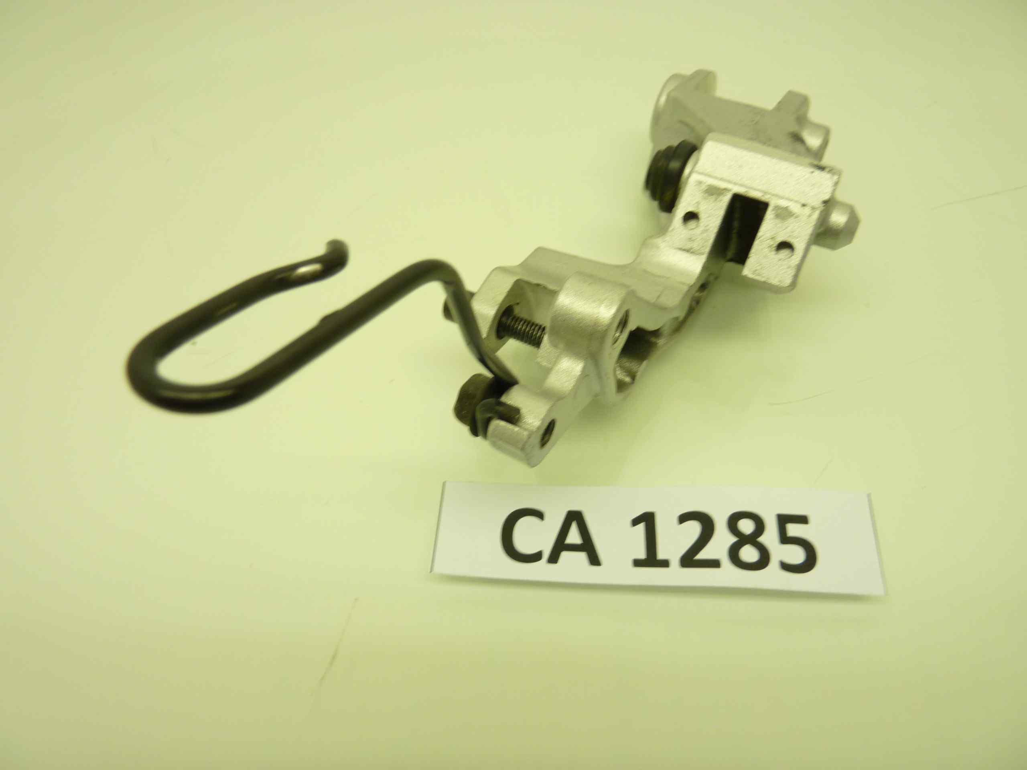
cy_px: 385
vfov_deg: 54.9
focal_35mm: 25
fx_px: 742
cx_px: 514
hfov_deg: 69.4
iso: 80
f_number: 3.3
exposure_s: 1/30
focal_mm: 4.1
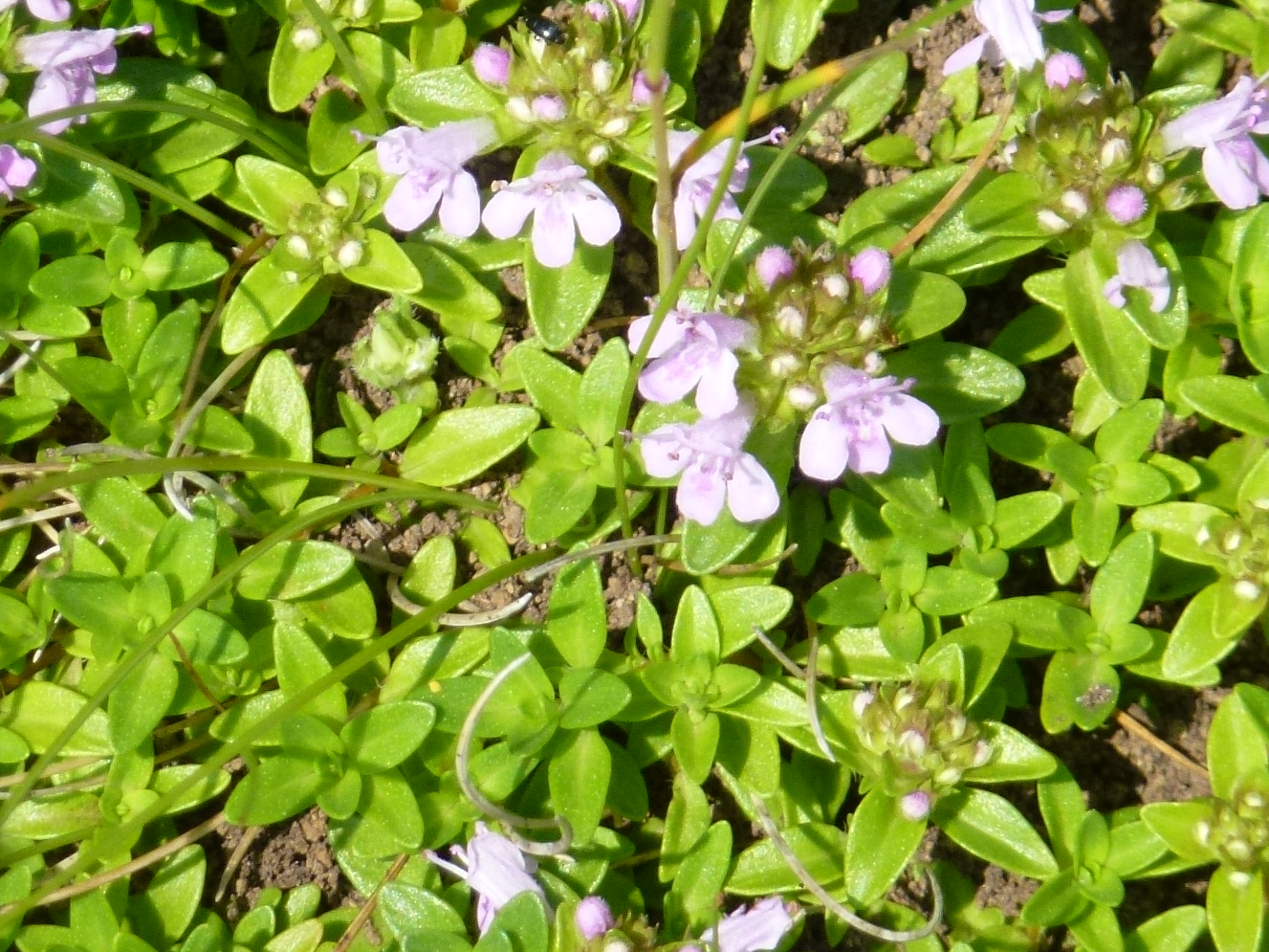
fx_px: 27162
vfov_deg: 2.0
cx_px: 397
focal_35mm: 741
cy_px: 203
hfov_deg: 2.7
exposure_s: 1/500
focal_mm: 68.8
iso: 200
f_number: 5.9
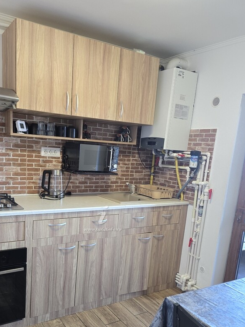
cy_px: 210
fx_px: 283
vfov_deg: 58.9
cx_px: 95
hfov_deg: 46.5
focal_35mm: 30
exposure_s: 1/120
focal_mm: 6.3
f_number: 1.7
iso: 320
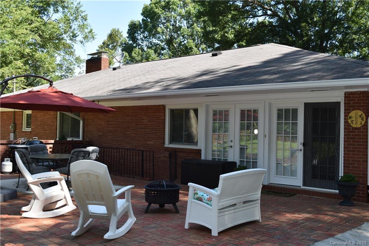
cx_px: 184
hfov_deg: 51.3
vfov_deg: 35.5
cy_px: 123
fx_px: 384
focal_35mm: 38
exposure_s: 1/160
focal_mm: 25
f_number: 6.3
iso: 100
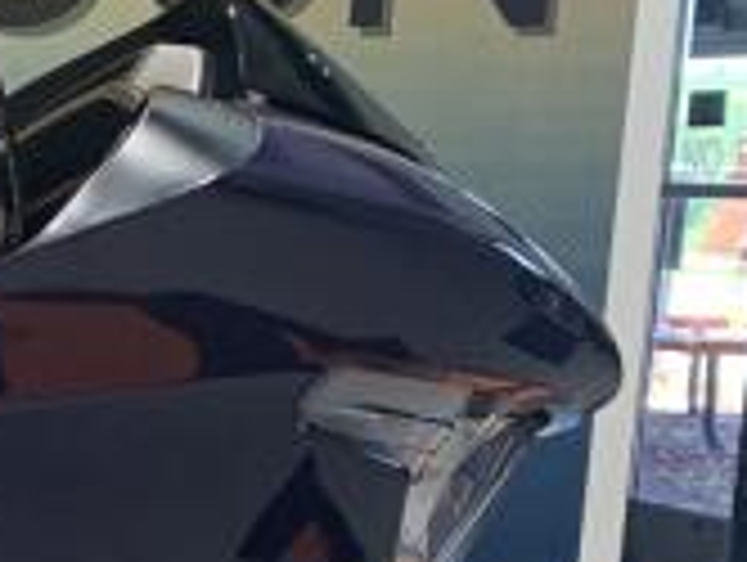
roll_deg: +0.3
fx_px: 2701
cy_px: 683
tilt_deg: -10.0
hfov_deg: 12.8
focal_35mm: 125
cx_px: -932
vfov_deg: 11.6
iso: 80
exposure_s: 1/60
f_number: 1.8
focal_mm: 4.25
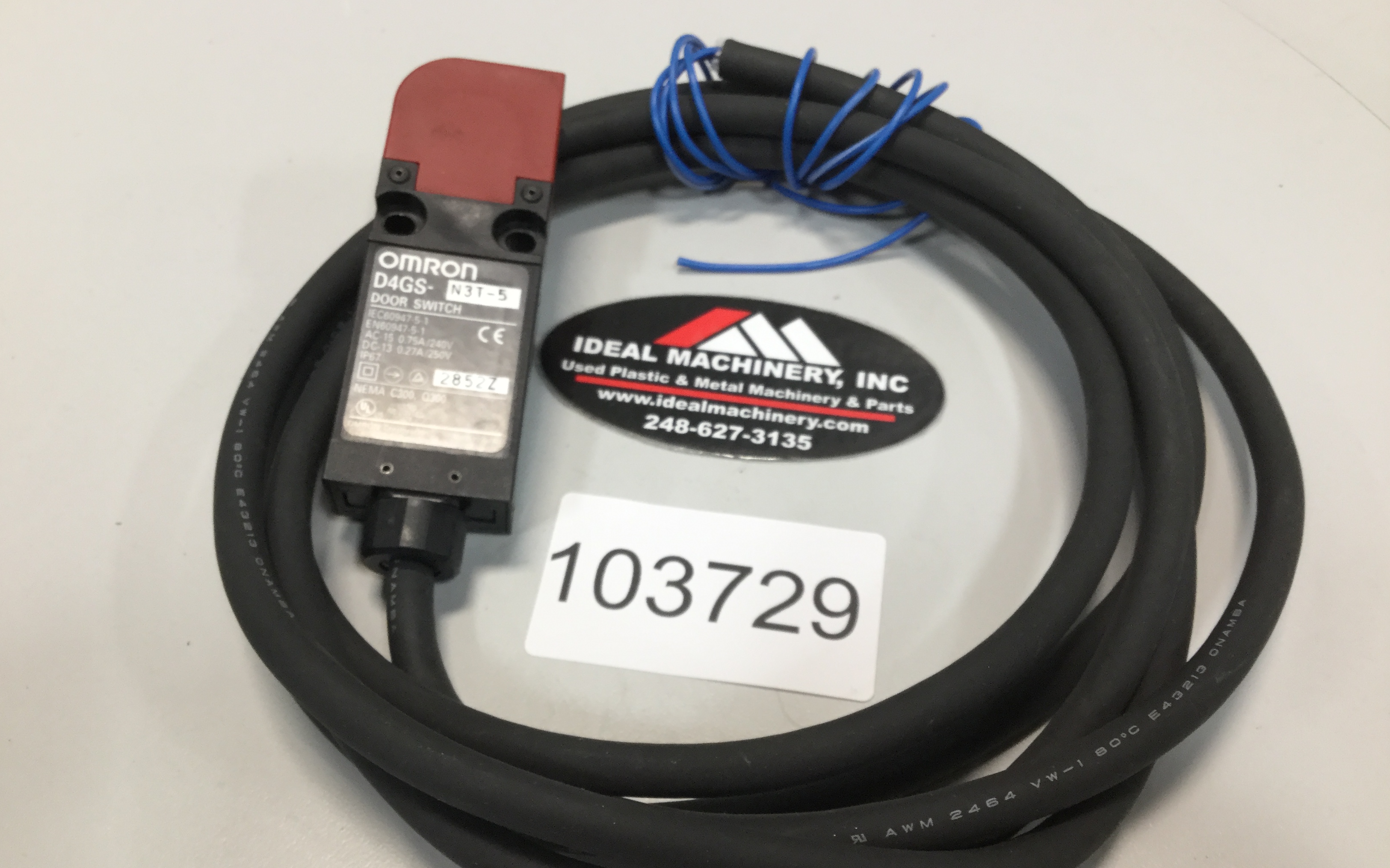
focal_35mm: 33
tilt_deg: -55.5
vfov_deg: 38.3
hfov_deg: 58.1
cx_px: 693
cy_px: 459
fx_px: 1250
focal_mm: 3.3
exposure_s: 1/30
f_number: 2.4
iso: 50
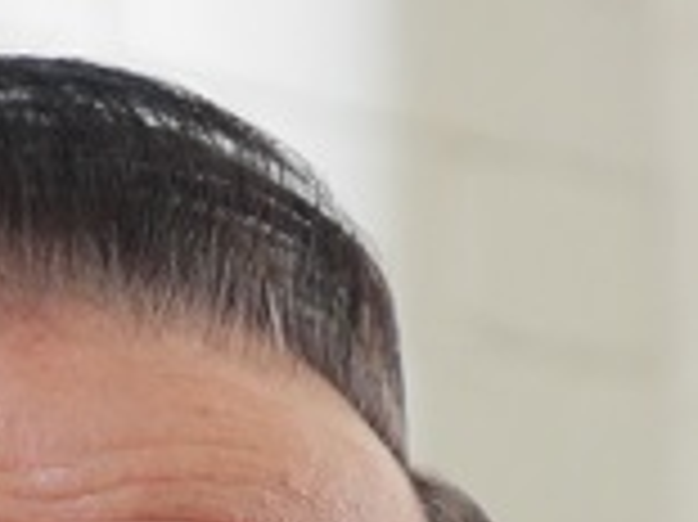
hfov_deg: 6.4
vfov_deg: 4.7
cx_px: -135
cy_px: 1213
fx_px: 6206
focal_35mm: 308
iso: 800
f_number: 2.8
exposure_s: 1/30
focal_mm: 28
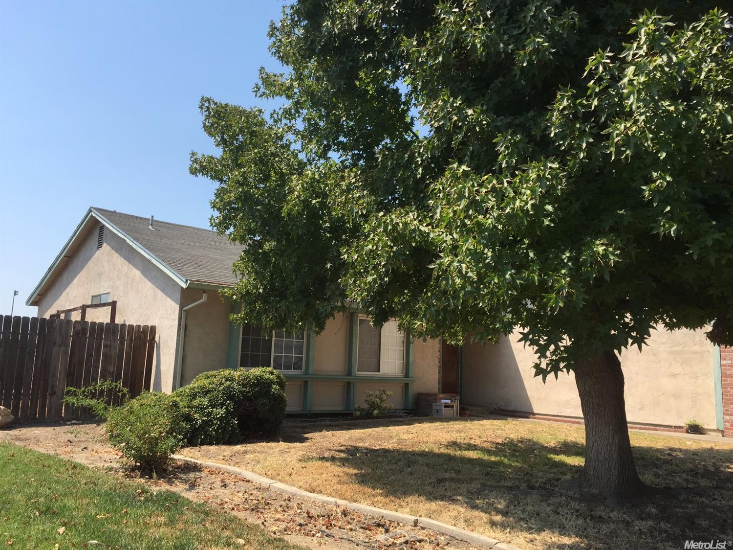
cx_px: 366
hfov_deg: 61.7
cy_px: 275
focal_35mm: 29
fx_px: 614
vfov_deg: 48.2
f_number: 2.2
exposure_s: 1/1276
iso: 32
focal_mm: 4.15
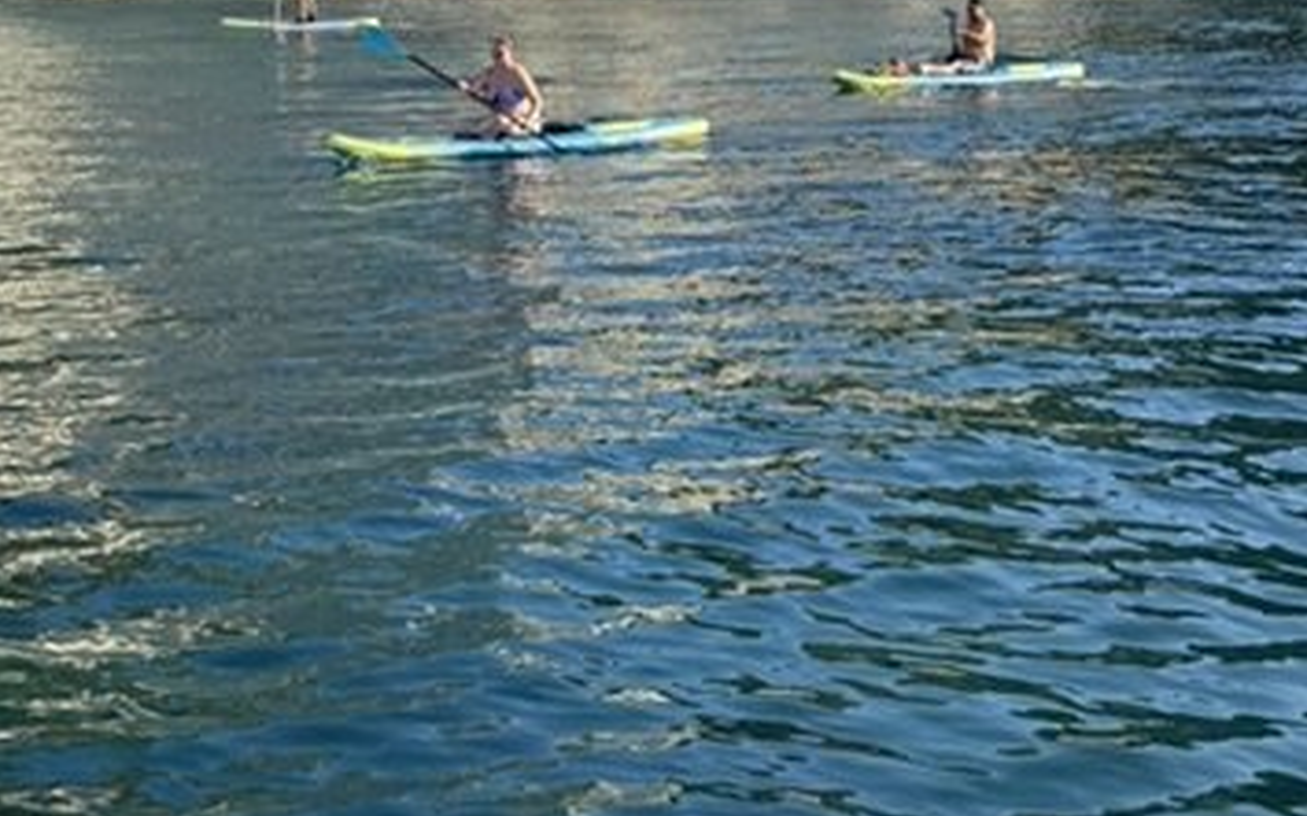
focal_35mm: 69
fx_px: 2457
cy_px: 4
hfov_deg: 29.8
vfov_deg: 18.4
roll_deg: +1.2
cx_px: 657
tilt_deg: -1.3
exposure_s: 1/1883
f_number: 1.78
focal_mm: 6.76
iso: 64
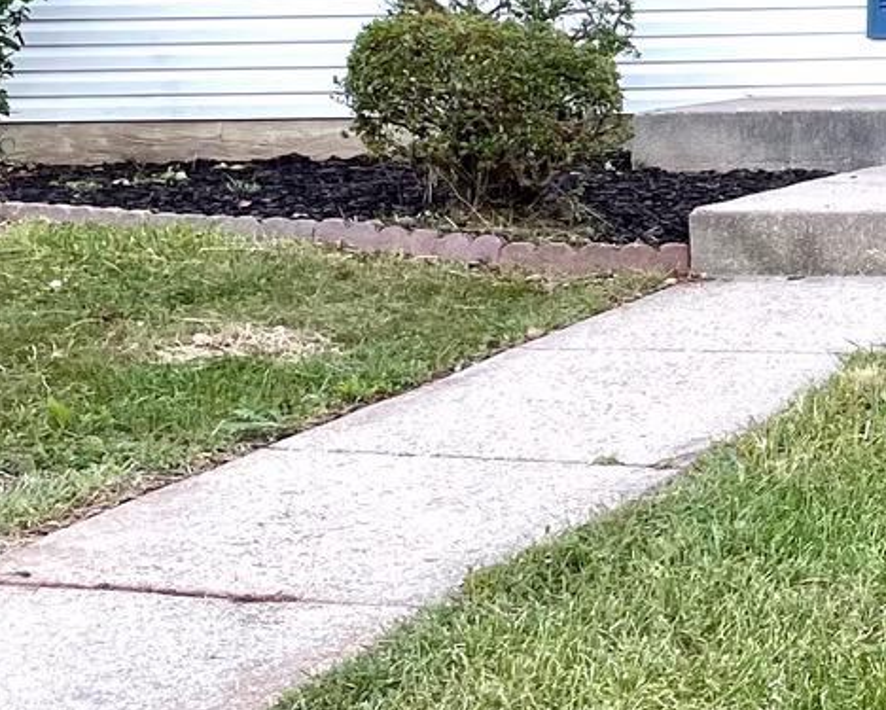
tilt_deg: +2.6
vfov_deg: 13.7
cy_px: -40
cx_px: 1554
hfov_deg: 15.2
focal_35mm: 111
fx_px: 2912
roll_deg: +0.6
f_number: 1.6
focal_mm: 4.2
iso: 32
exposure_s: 1/128
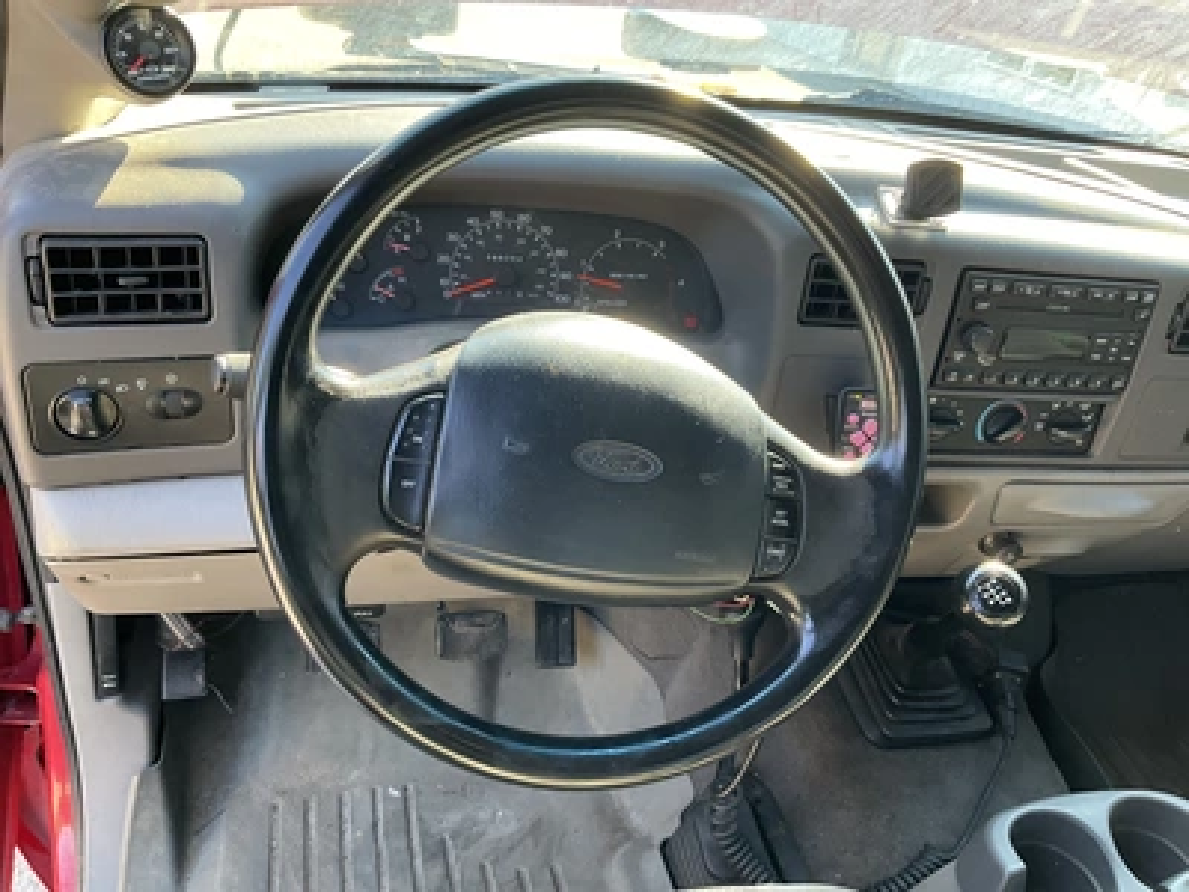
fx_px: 996
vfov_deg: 48.2
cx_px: 594
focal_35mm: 29
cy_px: 446
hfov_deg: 61.7
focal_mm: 3
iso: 64
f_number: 1.8
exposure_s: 1/102
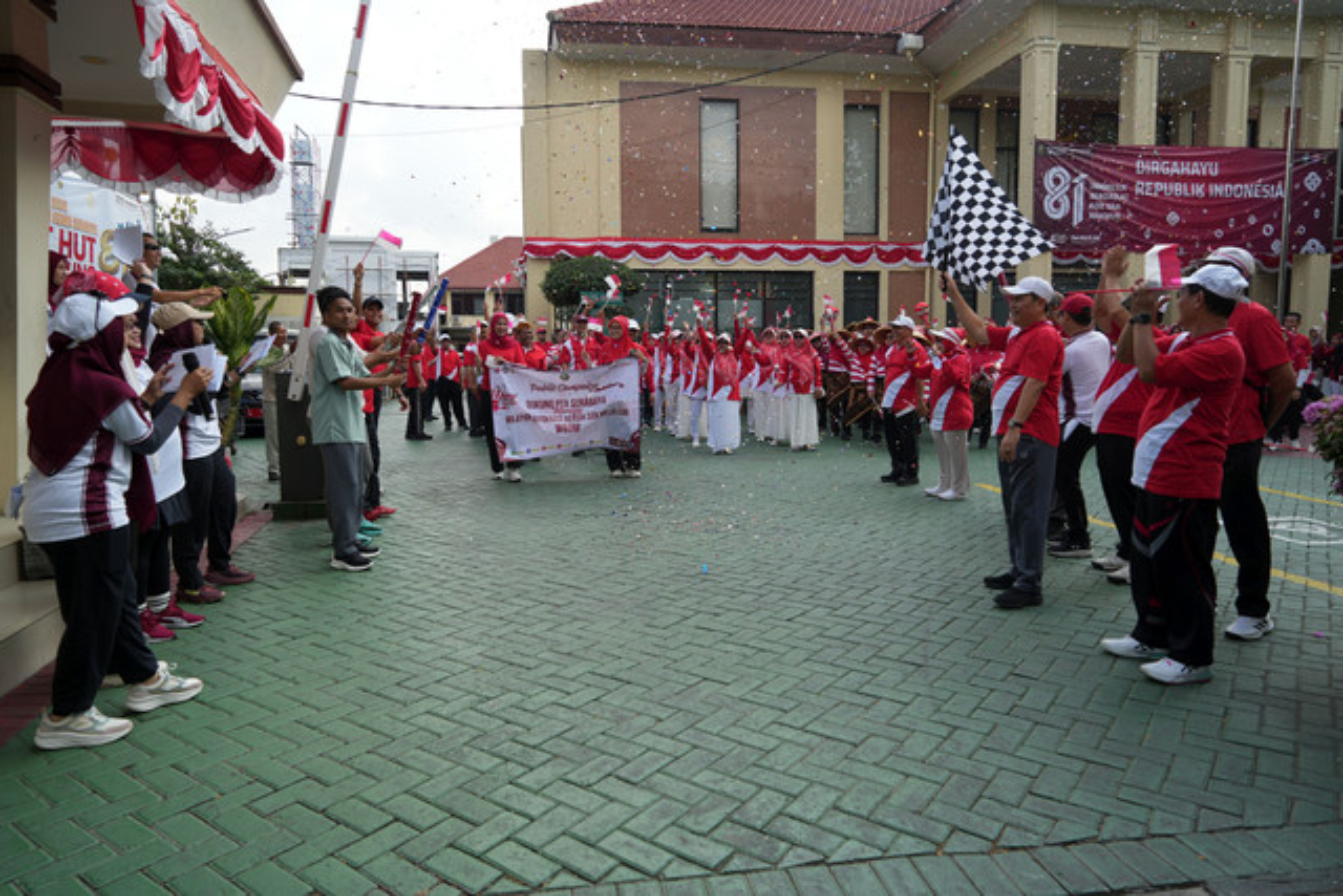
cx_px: 672
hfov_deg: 73.7
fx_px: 895
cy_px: 448
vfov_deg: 53.2
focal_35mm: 24
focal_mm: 24
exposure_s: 1/320
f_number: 4.5
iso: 100
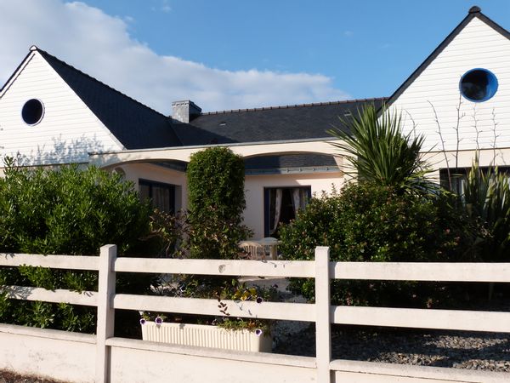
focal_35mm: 25
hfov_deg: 69.4
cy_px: 192
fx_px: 368
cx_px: 255
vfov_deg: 54.9
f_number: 5.6
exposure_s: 1/320
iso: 100
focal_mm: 4.5
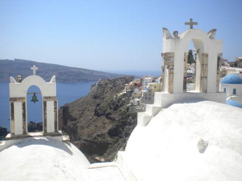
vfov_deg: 40.7
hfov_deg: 52.6
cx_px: 121
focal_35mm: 35
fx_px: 245
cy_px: 90
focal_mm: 6.3
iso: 80
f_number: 4.6
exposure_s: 1/992
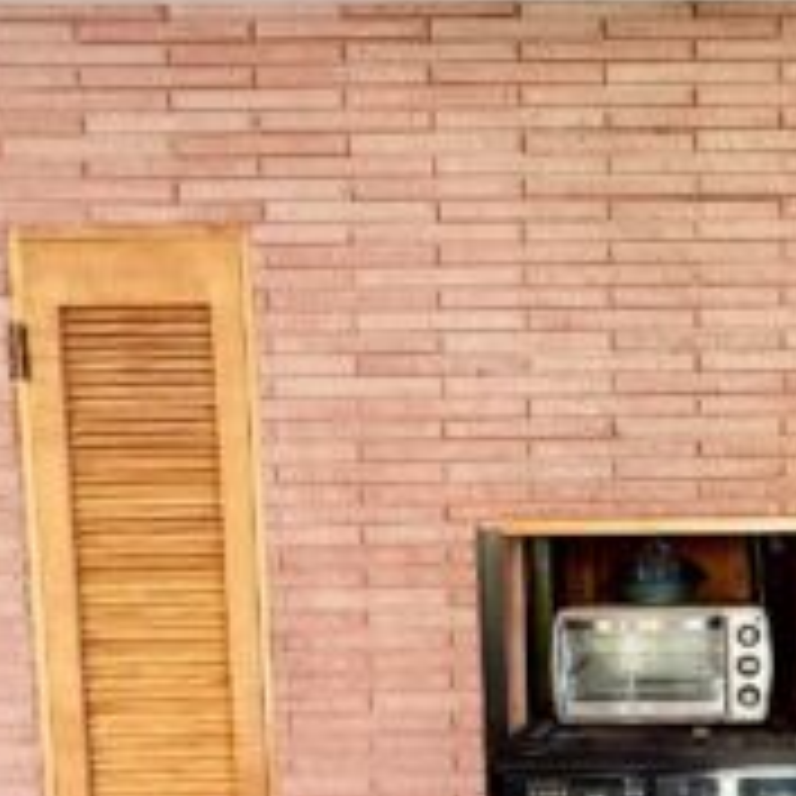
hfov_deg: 51.6
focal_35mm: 28
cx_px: 693
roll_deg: +0.2
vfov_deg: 54.3
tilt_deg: -4.0
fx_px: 728
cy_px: 607
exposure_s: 1/120
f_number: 2.2
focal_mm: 2.22
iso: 320
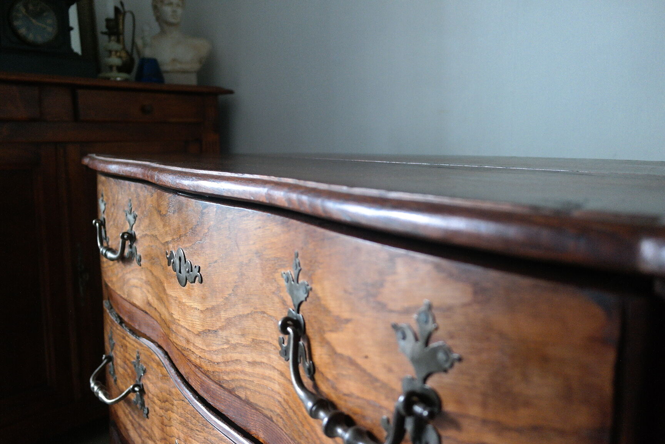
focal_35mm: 30
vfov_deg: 43.6
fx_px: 554
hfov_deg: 61.9
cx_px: 332
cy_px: 222
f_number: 3.5
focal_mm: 20
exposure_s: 1/40
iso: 800
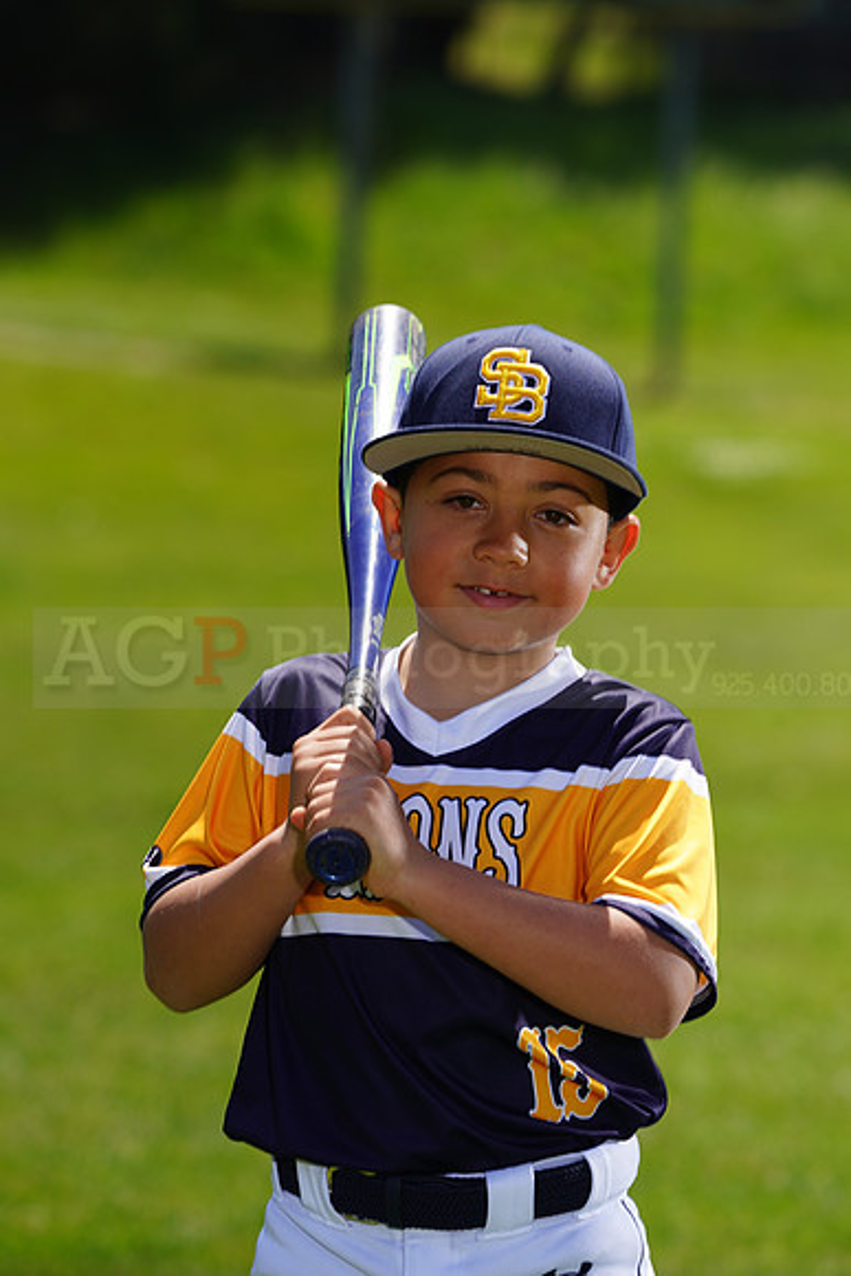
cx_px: 426
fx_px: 8752
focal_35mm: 247
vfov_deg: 8.3
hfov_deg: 5.6
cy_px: 638
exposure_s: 1/250
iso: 100
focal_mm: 247
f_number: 8
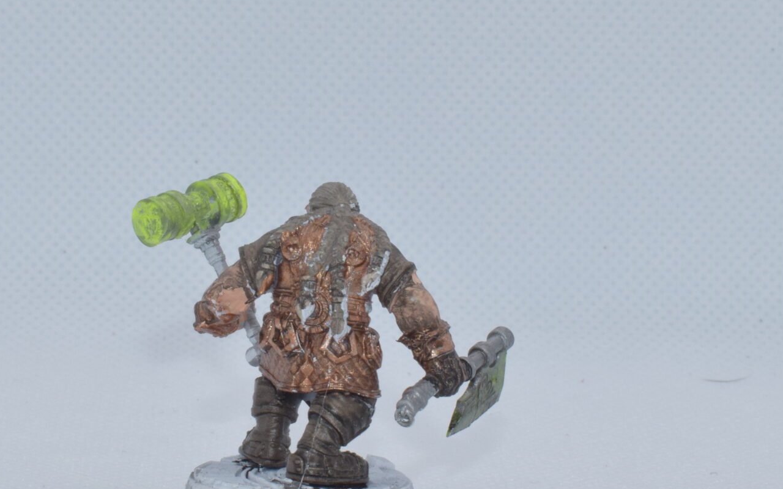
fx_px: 2284
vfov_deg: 12.2
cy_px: 236
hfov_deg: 19.4
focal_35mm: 107
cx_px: 299
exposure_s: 1/125
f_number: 22
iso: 800
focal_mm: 35
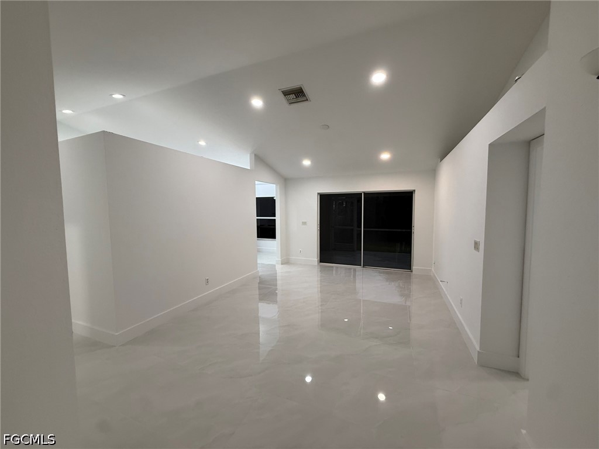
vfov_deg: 85.7
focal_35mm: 14
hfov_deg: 102.1
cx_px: 300
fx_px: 242
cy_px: 224
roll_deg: +1.3
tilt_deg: -4.6
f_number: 2.2
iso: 200
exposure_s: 1/120
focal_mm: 2.22
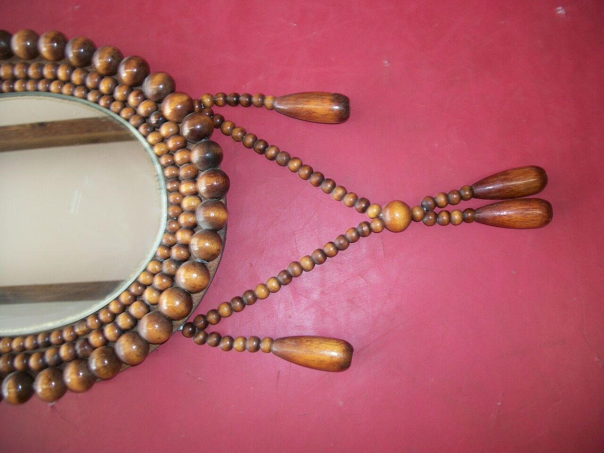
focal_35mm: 32
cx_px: 302
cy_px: 226
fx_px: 558
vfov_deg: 44.2
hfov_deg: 56.8
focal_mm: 5.7
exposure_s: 1/30
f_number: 2.9
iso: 80
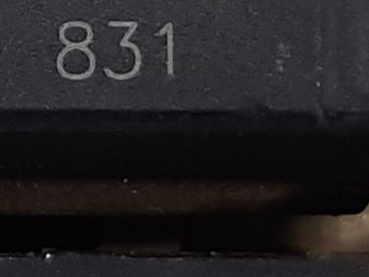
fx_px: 1685
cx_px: -71
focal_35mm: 158
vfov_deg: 9.3
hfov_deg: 12.2
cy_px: -62
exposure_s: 1/50
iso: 64
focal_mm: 3.93
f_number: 1.7
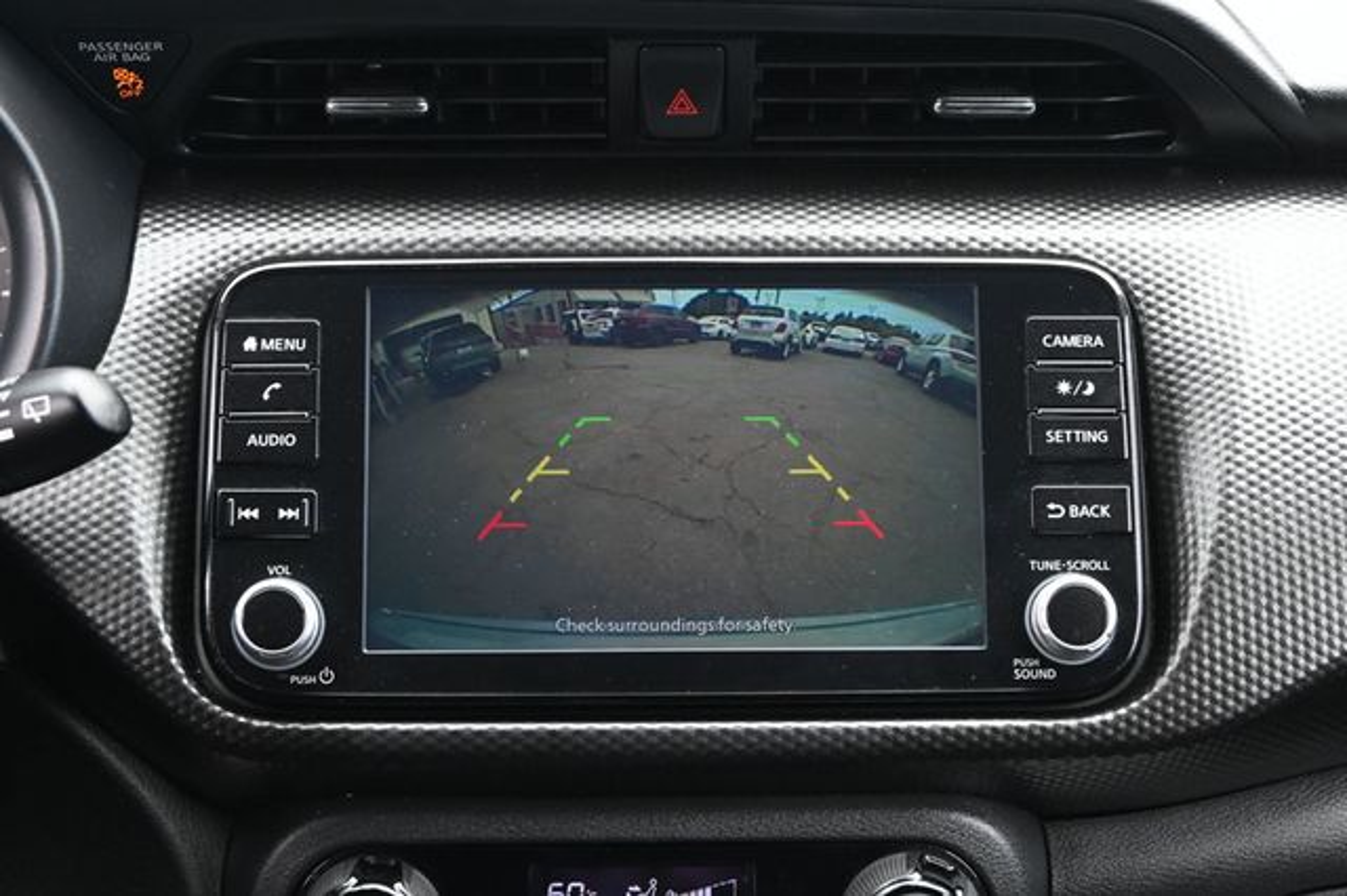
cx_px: 674
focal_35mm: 70
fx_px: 2636
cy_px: 448
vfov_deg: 19.3
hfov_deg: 28.7
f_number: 6
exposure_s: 1/125
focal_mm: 47
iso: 1600
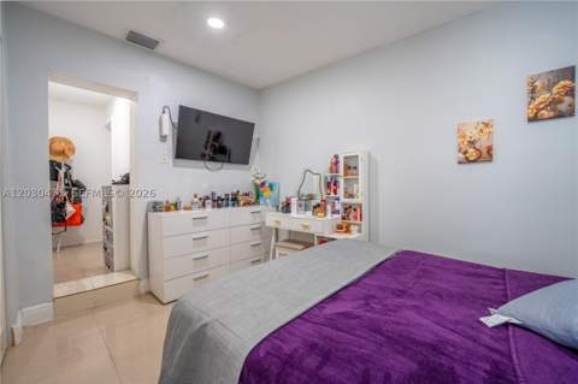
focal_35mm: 14
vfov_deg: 81.1
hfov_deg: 104.3
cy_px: 192
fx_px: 225
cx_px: 289
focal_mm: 14
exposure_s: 1/400
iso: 250
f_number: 9
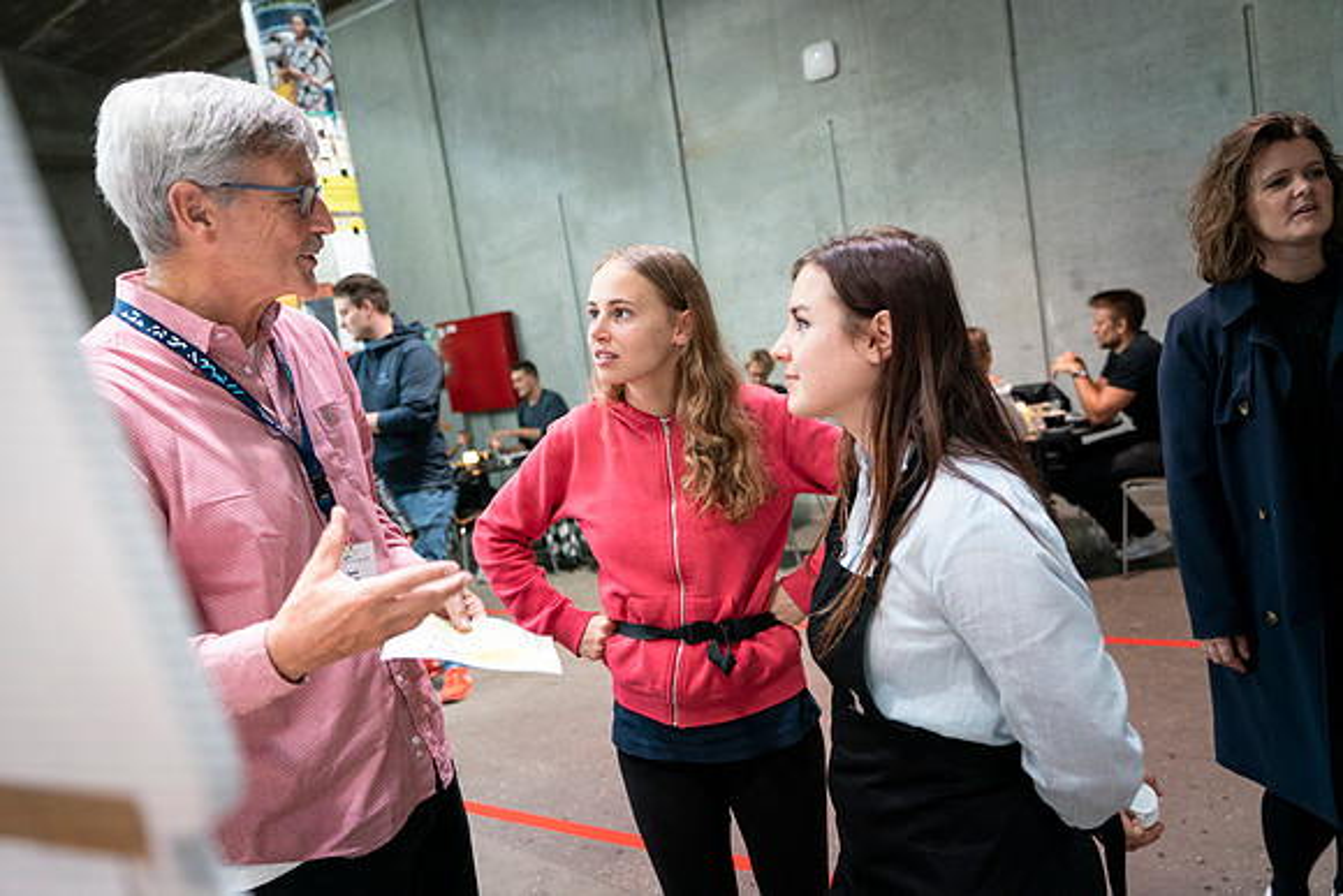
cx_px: 672
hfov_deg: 65.5
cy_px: 448
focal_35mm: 28
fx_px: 1045
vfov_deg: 46.4
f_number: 2.8
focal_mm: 28
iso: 3200
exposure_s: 1/160
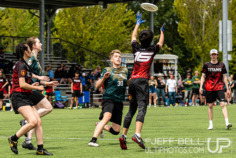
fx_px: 1215
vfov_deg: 7.4
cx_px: 148
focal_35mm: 185
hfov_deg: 11.1
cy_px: 53
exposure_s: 1/1600
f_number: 2.8
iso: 110
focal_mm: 90
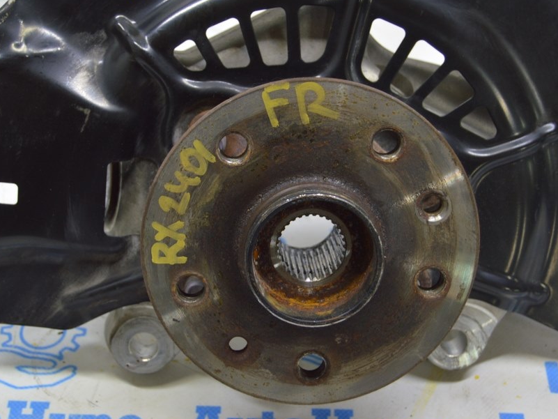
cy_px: 207
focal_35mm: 70
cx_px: 270
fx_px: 1129
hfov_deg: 27.8
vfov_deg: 21.0
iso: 400
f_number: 5.6
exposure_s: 1/20
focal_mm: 38
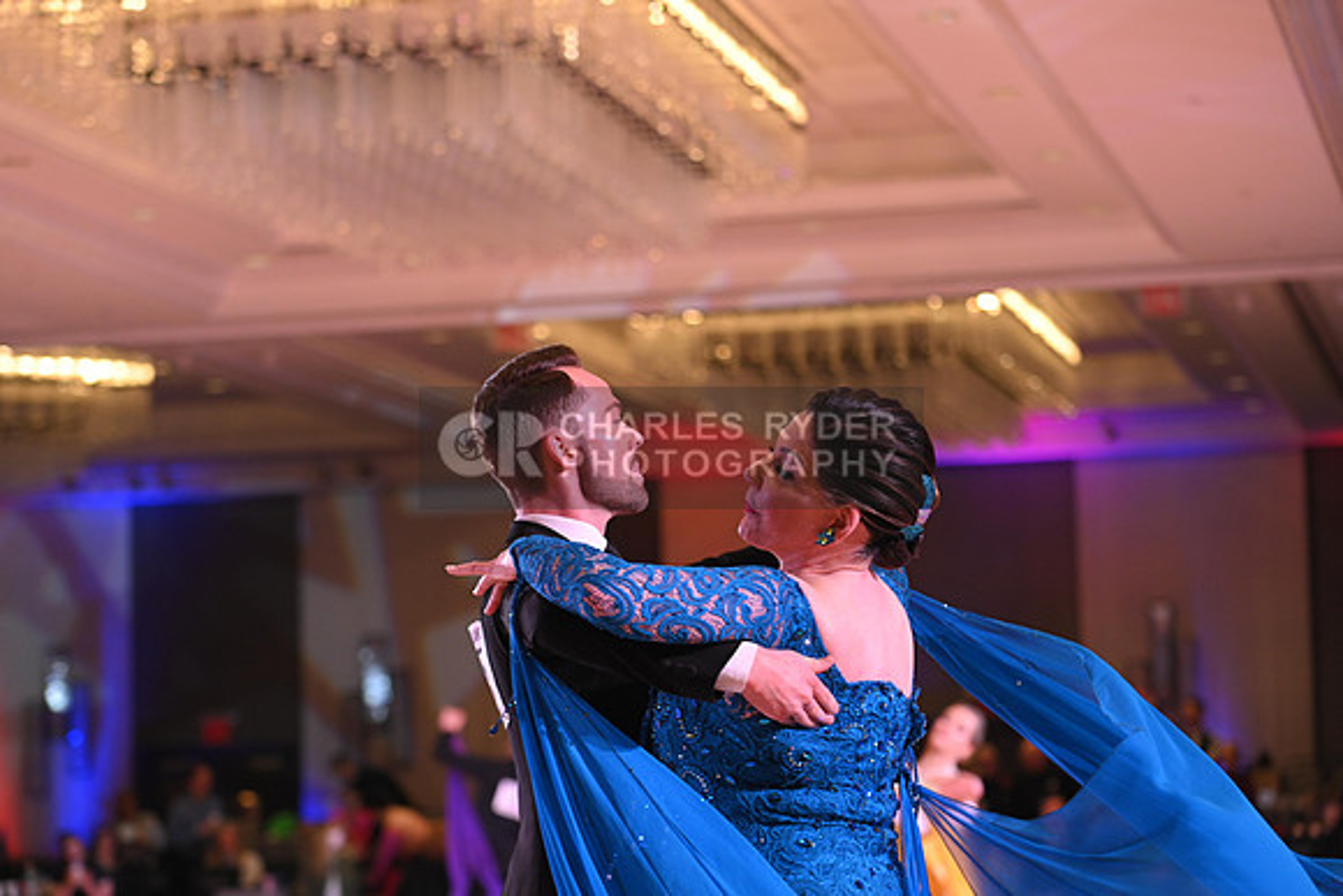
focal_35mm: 102
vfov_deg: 13.4
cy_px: 448
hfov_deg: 20.0
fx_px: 3806
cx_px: 672
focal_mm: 102
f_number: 4.5
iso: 1600
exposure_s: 1/200
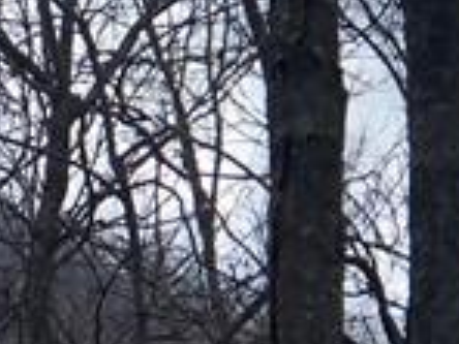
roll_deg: -0.4
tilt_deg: +9.3
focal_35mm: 394
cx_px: -189
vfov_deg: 3.8
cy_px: 270
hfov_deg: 5.0
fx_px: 5224
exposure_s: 1/917
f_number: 2.8
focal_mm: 6.6
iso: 20
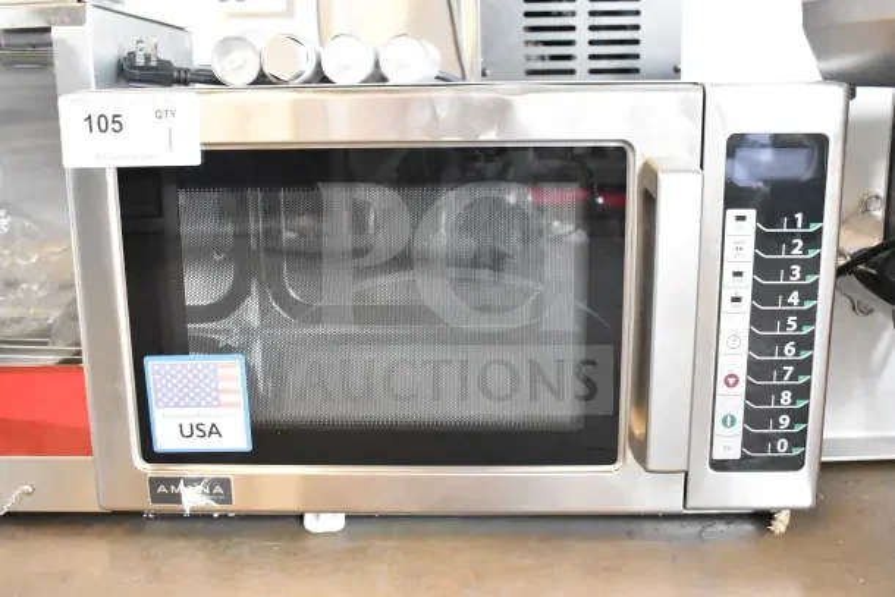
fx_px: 895
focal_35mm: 36
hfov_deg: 53.1
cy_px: 298
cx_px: 448
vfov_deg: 36.9
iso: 6400
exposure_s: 1/100
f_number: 5
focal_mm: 24
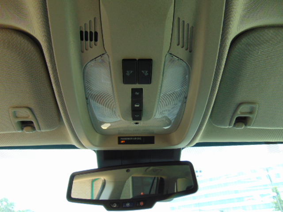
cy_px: 106
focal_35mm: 25
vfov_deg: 54.9
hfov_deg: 69.4
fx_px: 204
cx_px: 142
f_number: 3
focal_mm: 4.5
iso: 80
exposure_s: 1/125
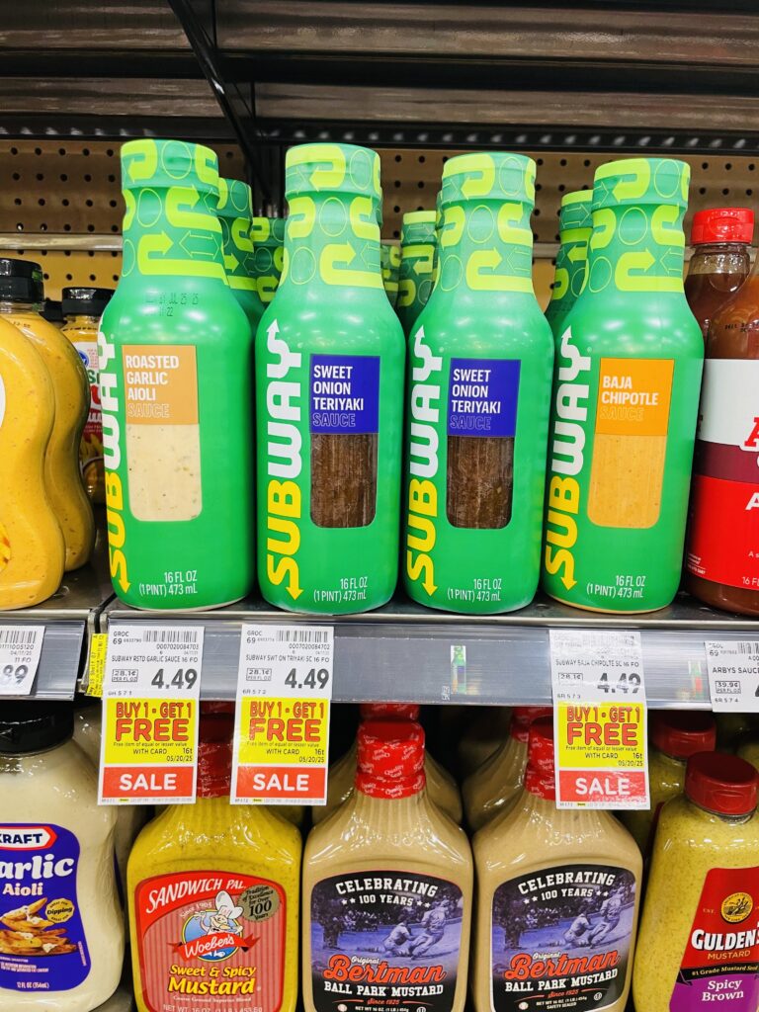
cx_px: 380
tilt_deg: -11.3
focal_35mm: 26
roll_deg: -0.8
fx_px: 760
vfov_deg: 67.3
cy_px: 506
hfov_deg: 53.1
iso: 100
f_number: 1.6
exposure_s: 1/61
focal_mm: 4.2
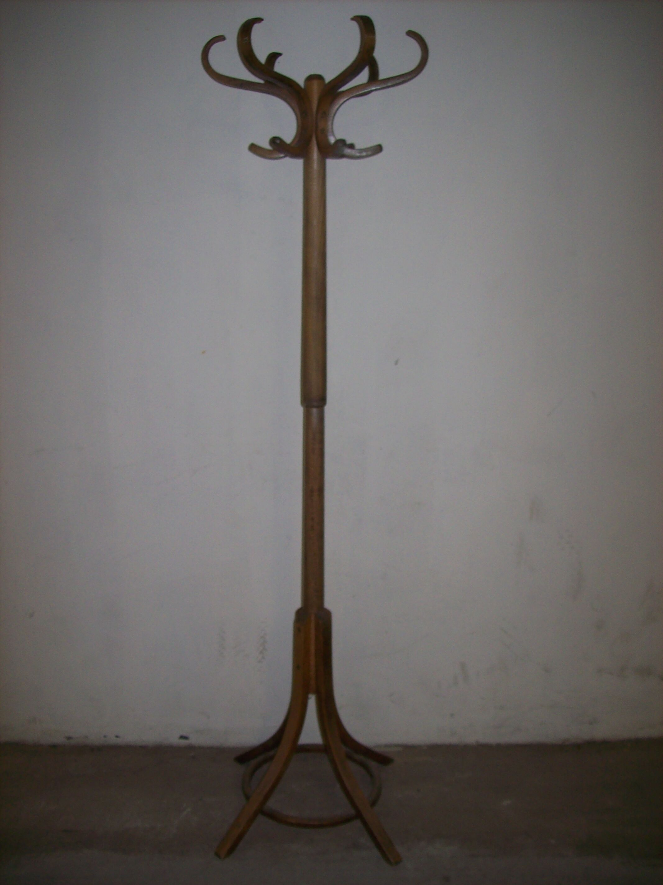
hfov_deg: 39.6
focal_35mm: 36
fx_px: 920
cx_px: 332
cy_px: 442
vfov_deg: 51.4
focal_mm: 6
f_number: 2.7
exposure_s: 1/64
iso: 80
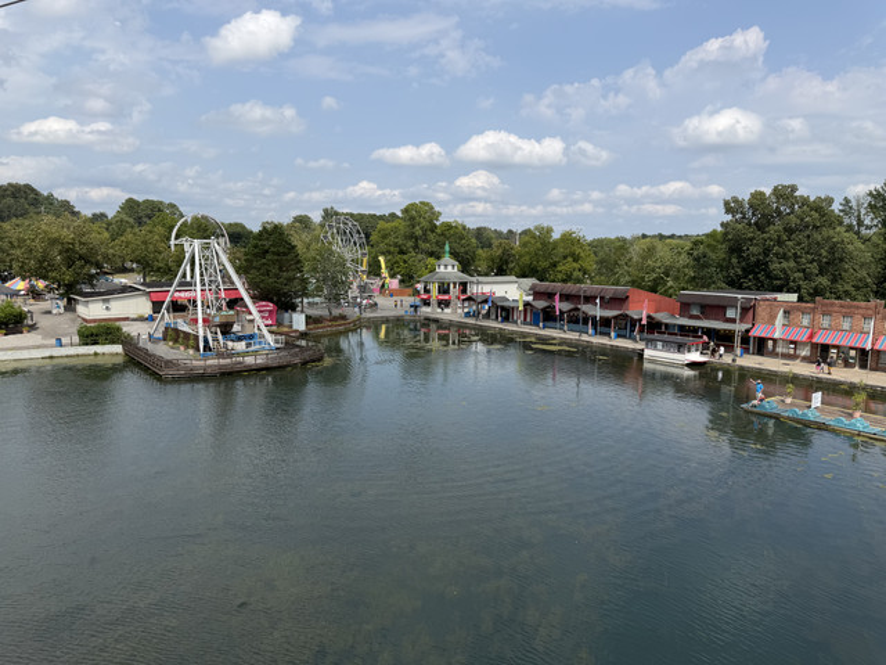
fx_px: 614
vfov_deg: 56.8
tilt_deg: -7.3
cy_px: 332
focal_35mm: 24
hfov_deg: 71.6
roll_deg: +0.3
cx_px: 443
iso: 80
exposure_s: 1/5714
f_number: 1.78
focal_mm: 6.76
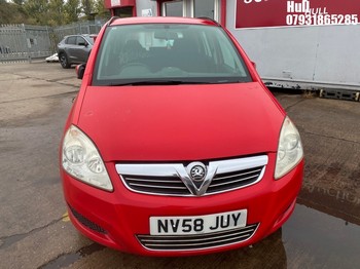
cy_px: 134
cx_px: 180
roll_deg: +1.3
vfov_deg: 53.0
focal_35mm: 26
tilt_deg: -20.6
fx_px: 270
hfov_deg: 67.3
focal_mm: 4.25
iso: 32
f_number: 1.8
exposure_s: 1/524
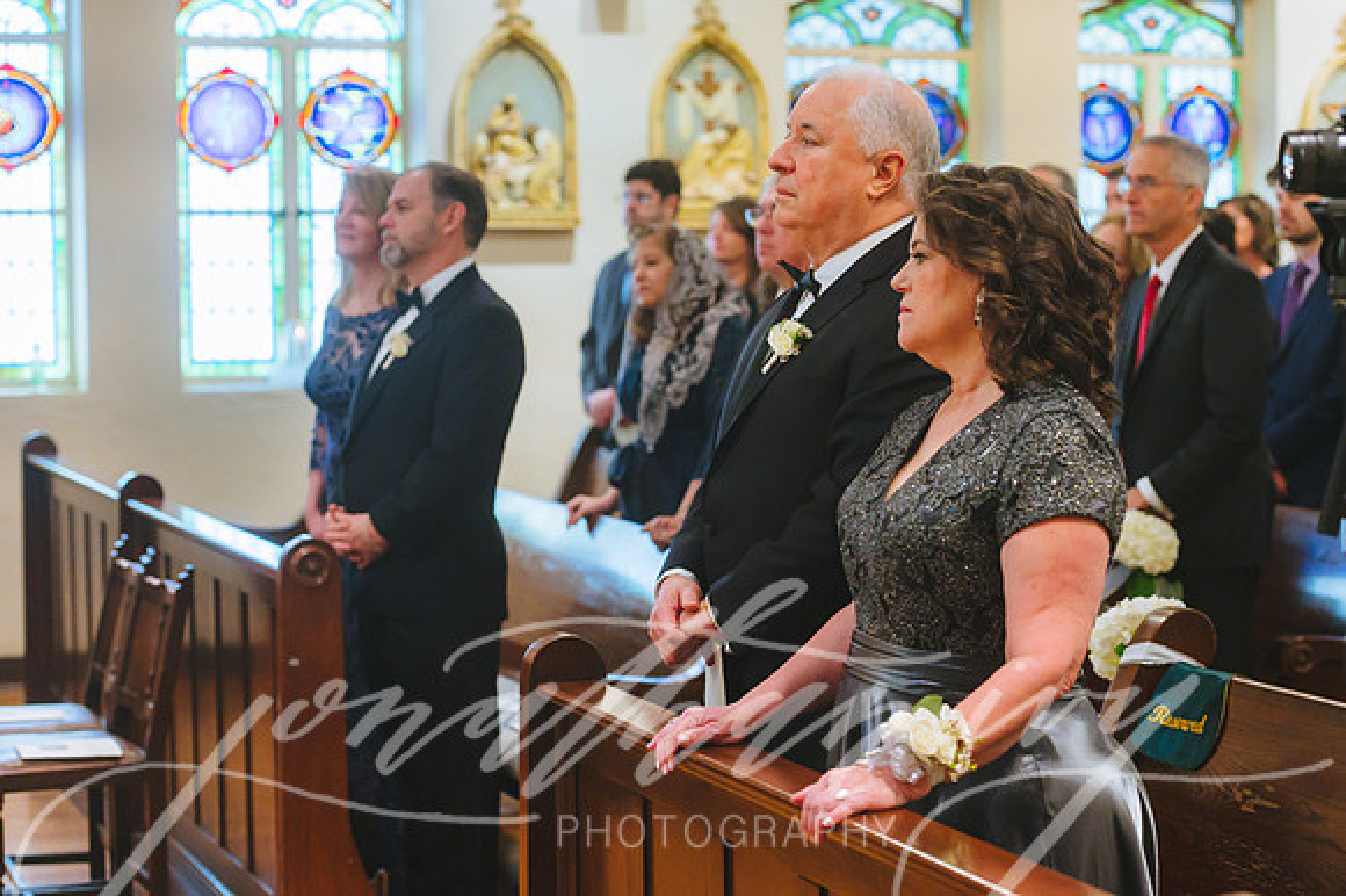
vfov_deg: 17.0
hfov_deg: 25.4
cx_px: 673
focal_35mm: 80
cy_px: 448
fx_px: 2989
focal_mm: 80
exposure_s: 1/200
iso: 2500
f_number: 2.8
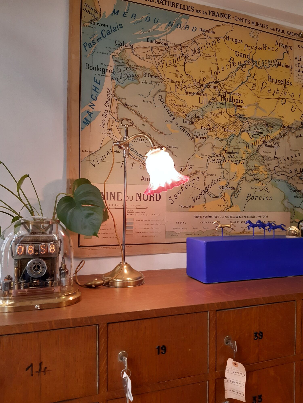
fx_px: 303
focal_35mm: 26
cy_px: 202
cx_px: 152
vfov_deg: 67.3
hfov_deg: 53.1
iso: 160
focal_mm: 3.92
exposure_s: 1/50
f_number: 1.7
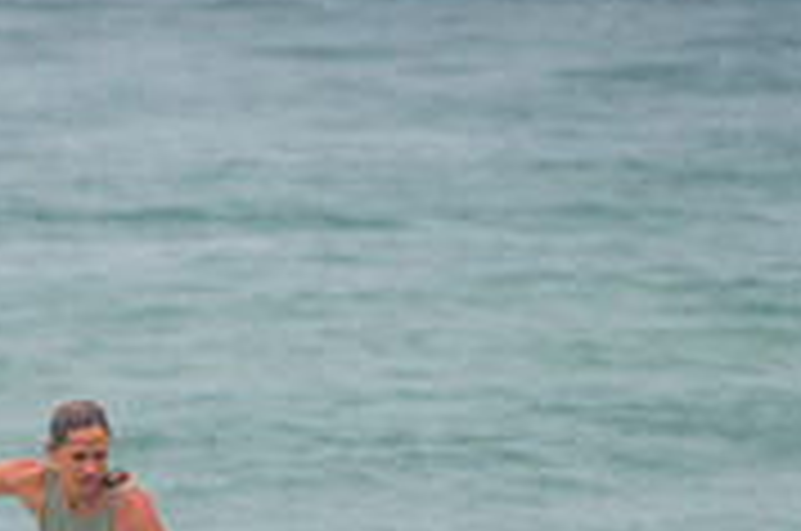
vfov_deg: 0.7
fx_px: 44931
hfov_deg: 1.0
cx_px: 212
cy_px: 867
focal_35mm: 2023
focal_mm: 500
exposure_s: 1/320
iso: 500
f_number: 5.6
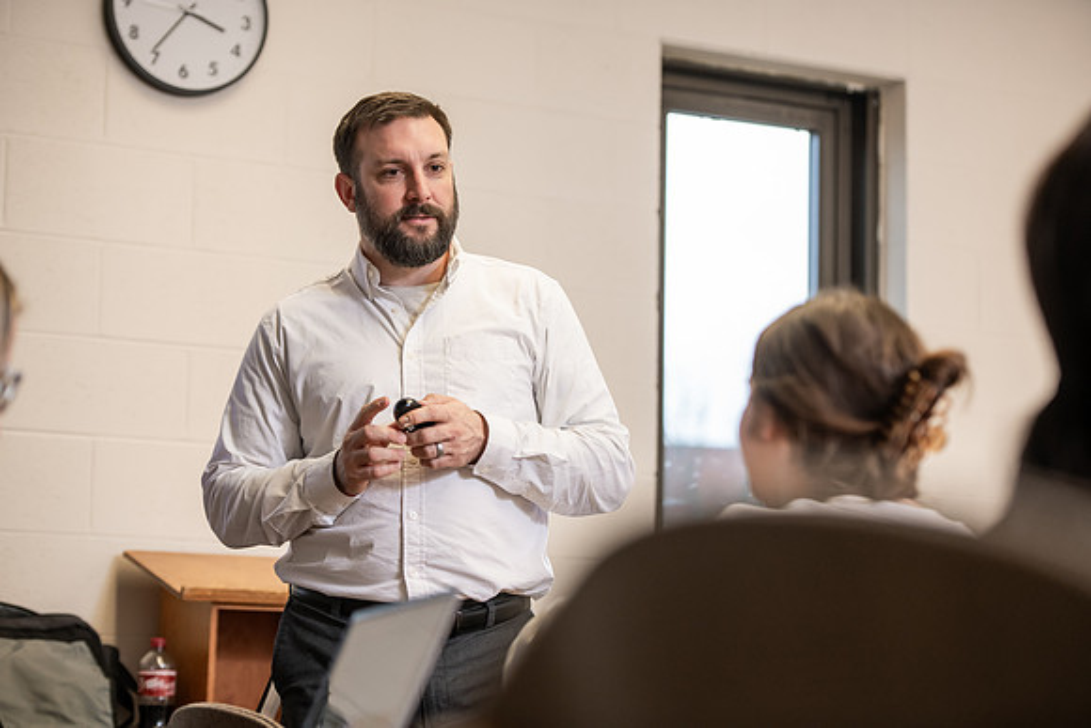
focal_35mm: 98
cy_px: 364
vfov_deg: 14.0
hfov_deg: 20.8
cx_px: 546
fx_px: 2971
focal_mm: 98
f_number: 3.2
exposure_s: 1/200
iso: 800
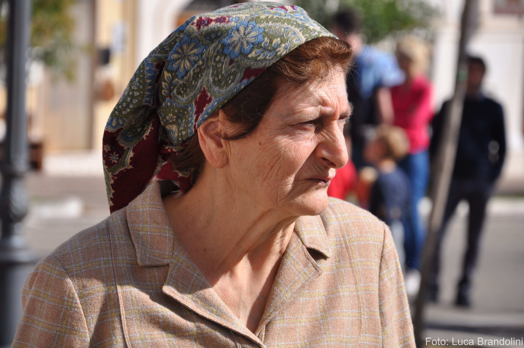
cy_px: 174
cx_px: 262
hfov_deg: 13.1
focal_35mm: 158
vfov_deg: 8.7
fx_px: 2290
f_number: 7.1
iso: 200
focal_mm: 105
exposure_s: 1/800
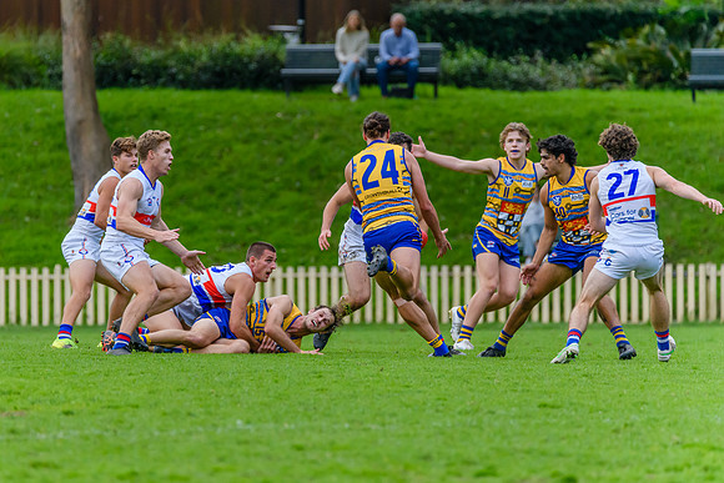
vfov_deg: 2.5
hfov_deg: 3.7
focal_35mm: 552
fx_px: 11100
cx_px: 284
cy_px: 252
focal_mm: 450
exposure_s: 1/1600
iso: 2200
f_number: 6
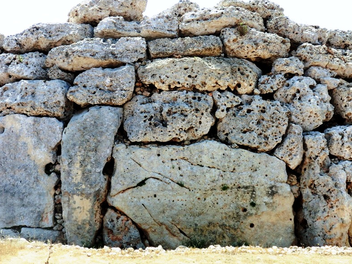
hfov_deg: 42.1
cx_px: 179
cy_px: 130
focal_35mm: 45
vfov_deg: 32.2
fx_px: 458
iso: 100
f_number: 9.7
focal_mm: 7.9
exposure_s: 1/100
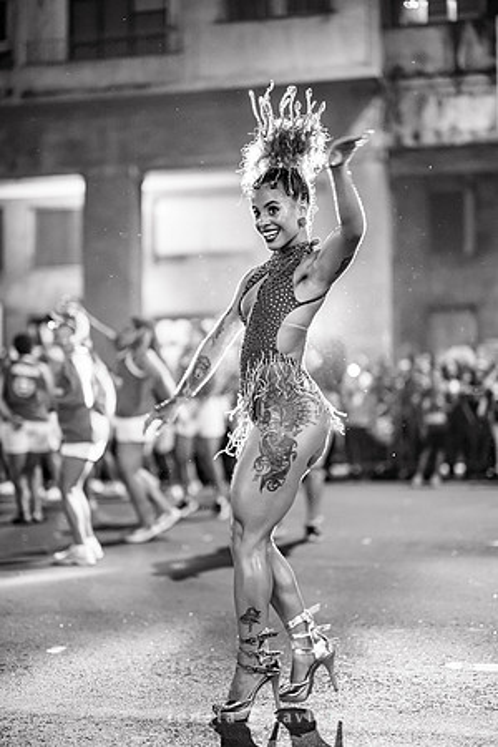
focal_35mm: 50
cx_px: 249
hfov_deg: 27.0
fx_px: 1037
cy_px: 374
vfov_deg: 39.6
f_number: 1.2
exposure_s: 1/320
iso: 2000
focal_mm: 50
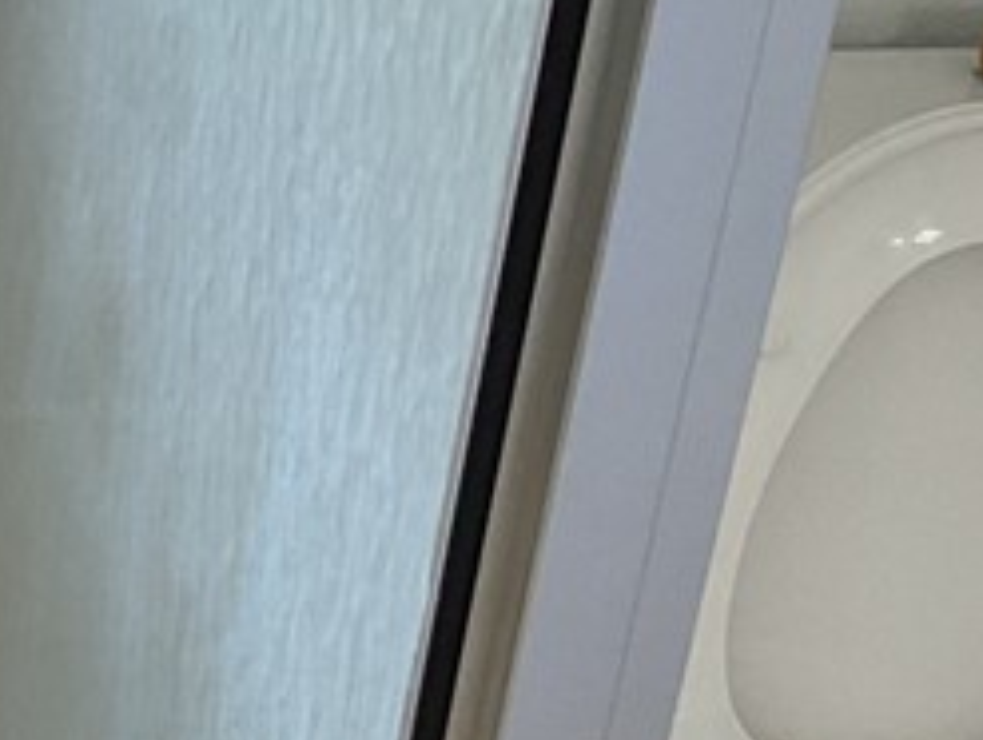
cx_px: -951
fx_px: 3413
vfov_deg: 12.3
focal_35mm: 120
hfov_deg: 14.0
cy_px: 664
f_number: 1.8
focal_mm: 3
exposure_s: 1/120
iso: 50
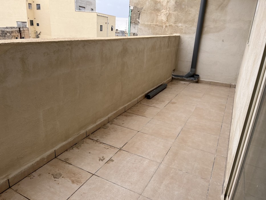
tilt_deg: -20.9
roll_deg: -3.9
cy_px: 100
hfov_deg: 67.3
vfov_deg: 53.1
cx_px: 133
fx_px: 200
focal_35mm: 26
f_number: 1.6
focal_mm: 5.1
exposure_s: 1/577
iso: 50
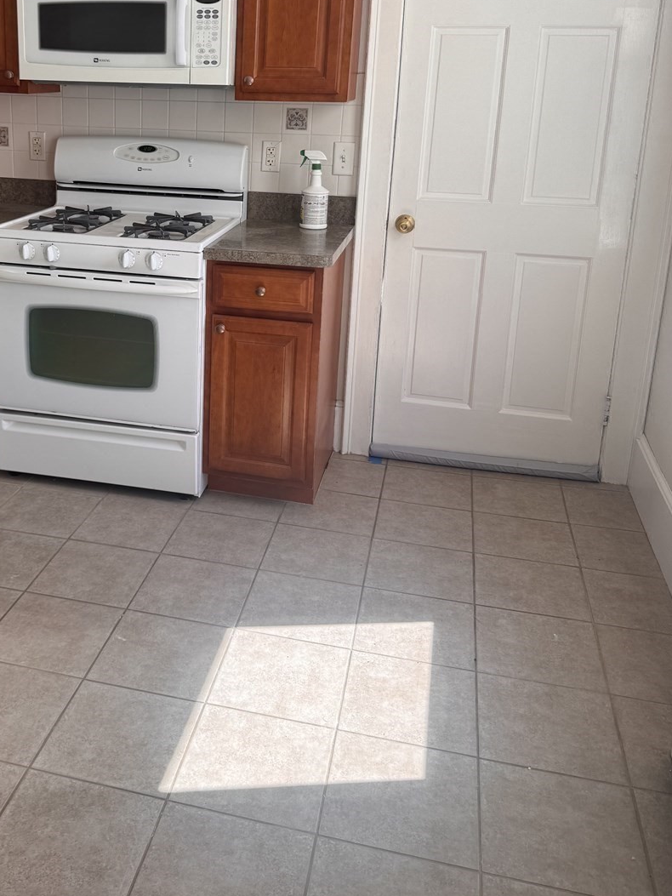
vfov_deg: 51.5
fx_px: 906
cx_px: 184
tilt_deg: -10.6
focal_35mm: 35
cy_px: 287
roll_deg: -2.8
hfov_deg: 39.8
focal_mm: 6.76
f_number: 1.78
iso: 64
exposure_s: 1/142
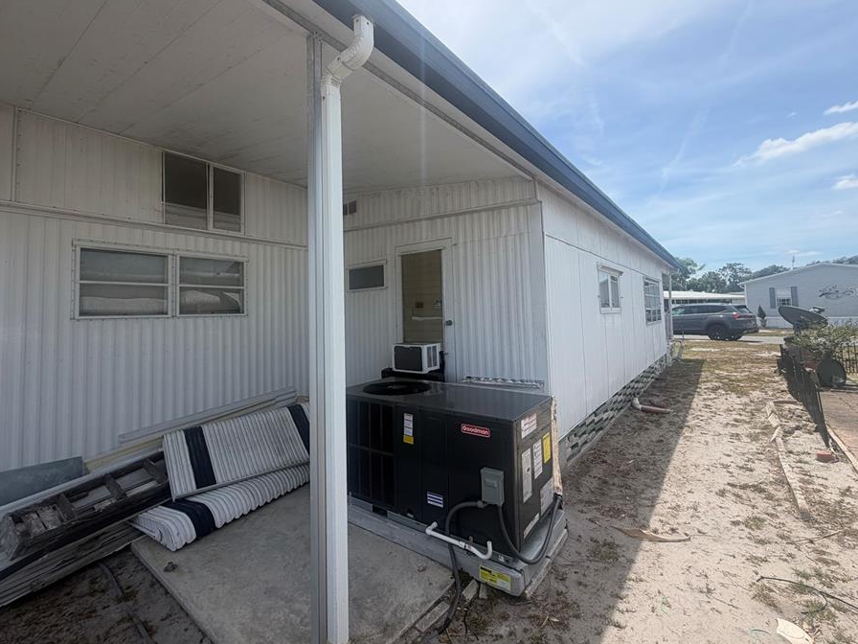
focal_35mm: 16
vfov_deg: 77.9
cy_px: 290
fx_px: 397
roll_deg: +2.0
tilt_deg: +2.2
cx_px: 417
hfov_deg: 94.5
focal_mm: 2.22
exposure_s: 1/770
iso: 25
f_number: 2.2
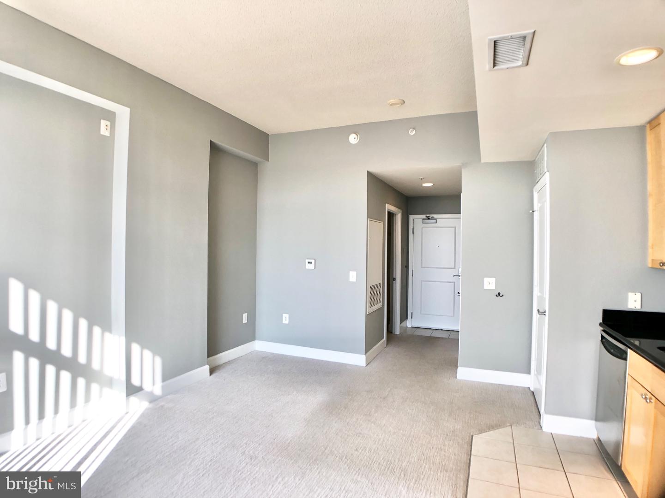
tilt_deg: +0.5
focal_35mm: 28
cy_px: 249
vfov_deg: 49.7
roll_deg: -0.5
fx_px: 538
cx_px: 332
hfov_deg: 63.4
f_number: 1.8
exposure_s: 1/120
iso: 32
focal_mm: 4
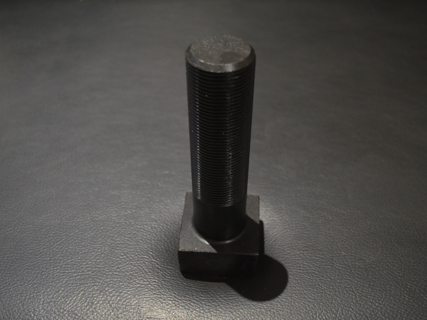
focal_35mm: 36
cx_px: 236
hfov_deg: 51.3
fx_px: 444
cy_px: 160
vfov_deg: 39.7
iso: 1600
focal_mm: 22
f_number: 4
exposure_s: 1/45
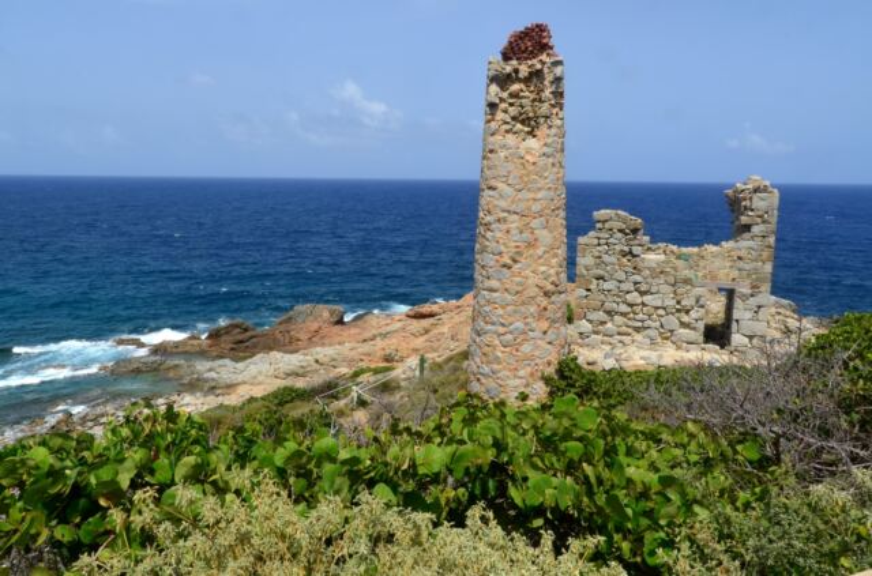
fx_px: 652
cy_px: 288
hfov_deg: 67.5
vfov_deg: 47.7
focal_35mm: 27
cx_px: 436
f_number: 22
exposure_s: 1/80
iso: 200
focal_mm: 18
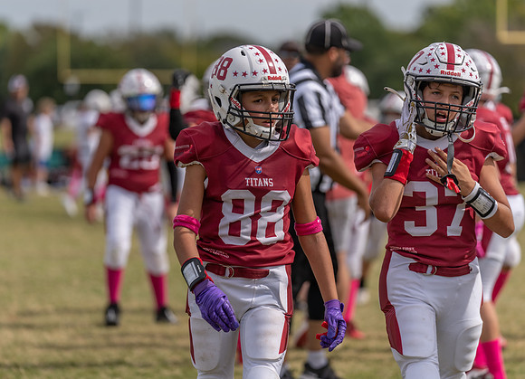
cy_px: 183
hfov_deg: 9.2
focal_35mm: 219
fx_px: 3272
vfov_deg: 6.6
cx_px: 231
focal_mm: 200
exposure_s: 1/2000
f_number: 3.5
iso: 100
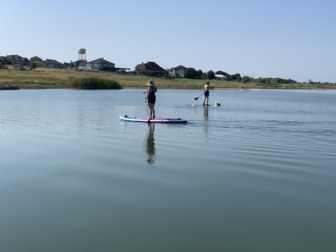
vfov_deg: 28.0
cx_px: 168
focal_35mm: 52
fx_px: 505
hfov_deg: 36.8
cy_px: 126
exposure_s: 1/1712
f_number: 2.4
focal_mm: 6
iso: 16
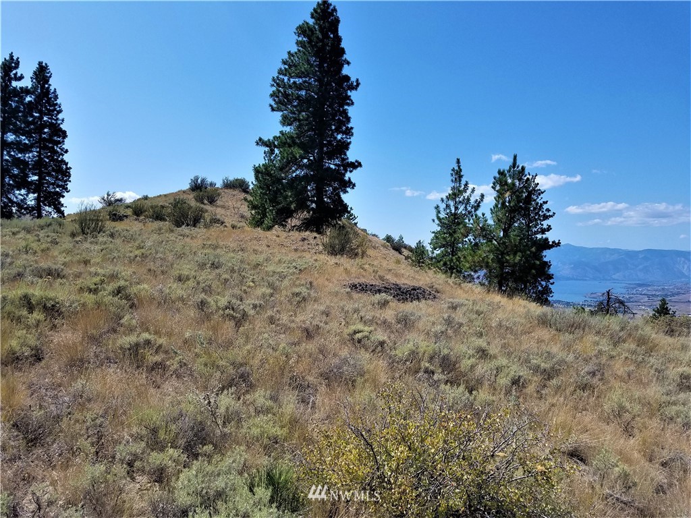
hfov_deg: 67.3
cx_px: 346
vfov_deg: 53.1
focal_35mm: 26
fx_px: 519
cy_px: 259
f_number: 1.7
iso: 50
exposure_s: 1/3352
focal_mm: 4.2
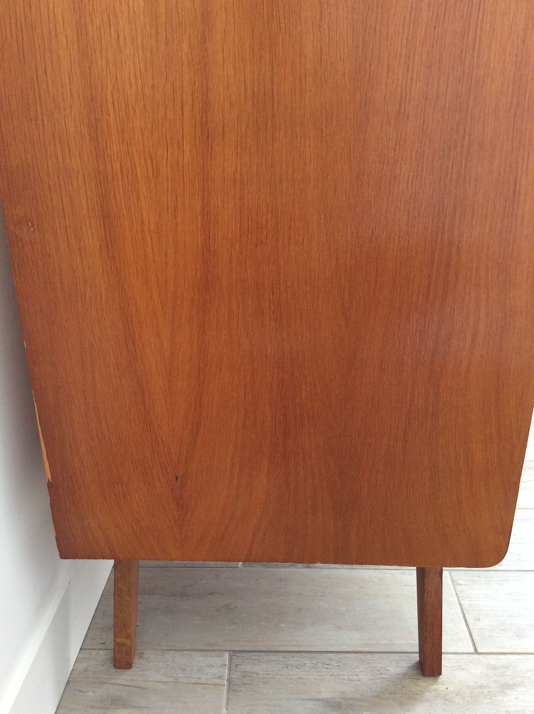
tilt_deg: -22.5
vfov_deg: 56.9
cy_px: 357
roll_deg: +1.7
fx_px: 660
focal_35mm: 32
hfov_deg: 44.1
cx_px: 267
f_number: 2.4
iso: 80
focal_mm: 3.3
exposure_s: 1/25
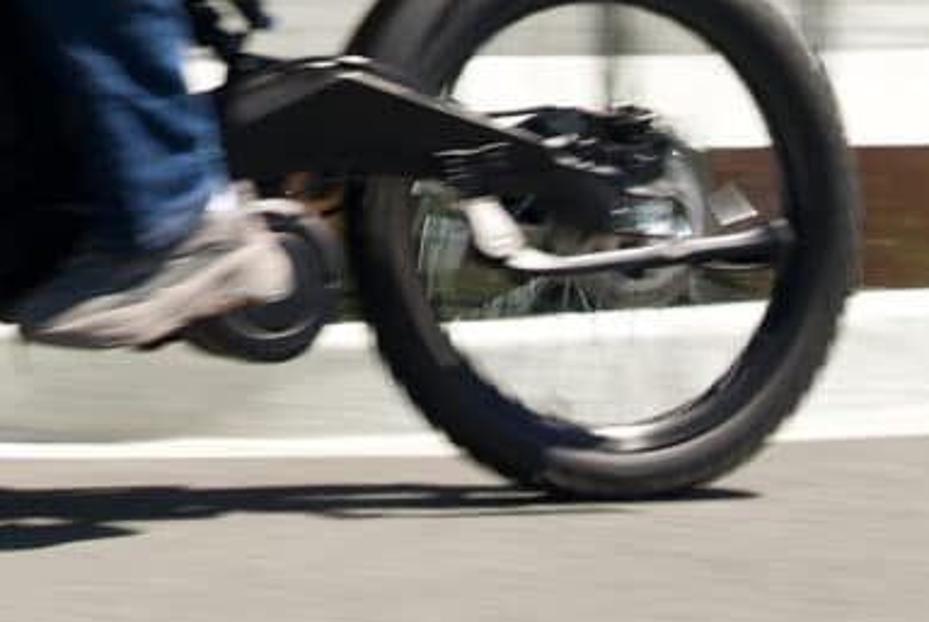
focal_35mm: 152
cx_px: -315
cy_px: -561
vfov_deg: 8.6
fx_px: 3927
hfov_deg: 13.0
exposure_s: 1/60
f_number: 5.6
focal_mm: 38
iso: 80
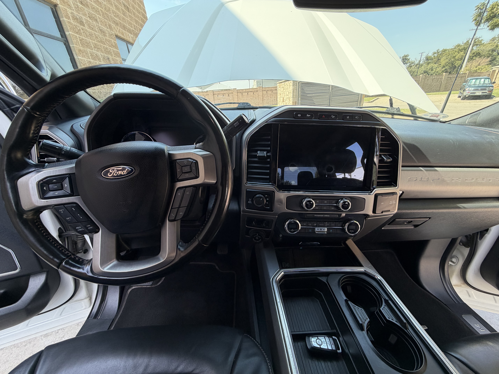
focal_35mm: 14
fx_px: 202
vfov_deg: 85.7
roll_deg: +4.4
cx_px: 250
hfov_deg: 102.1
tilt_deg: -25.2
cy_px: 187
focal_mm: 2.22
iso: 50
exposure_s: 1/121
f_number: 2.2
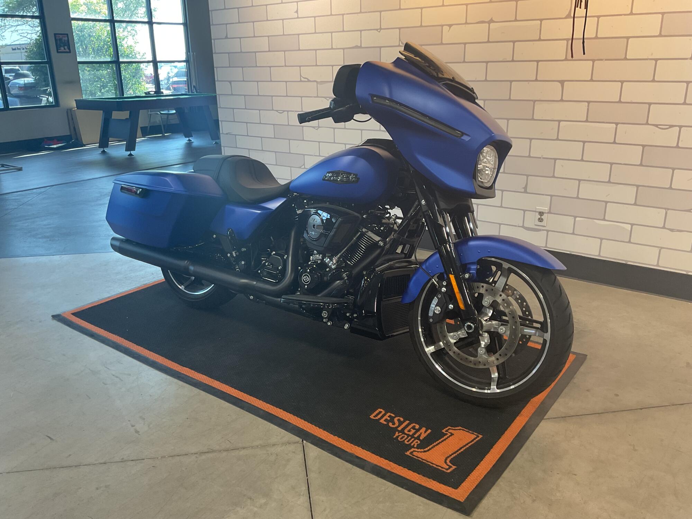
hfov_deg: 61.7
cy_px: 260
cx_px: 346
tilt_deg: -19.6
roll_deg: +2.1
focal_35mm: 29
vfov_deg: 48.2
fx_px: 580
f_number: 1.8
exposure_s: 1/50
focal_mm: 3
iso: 50
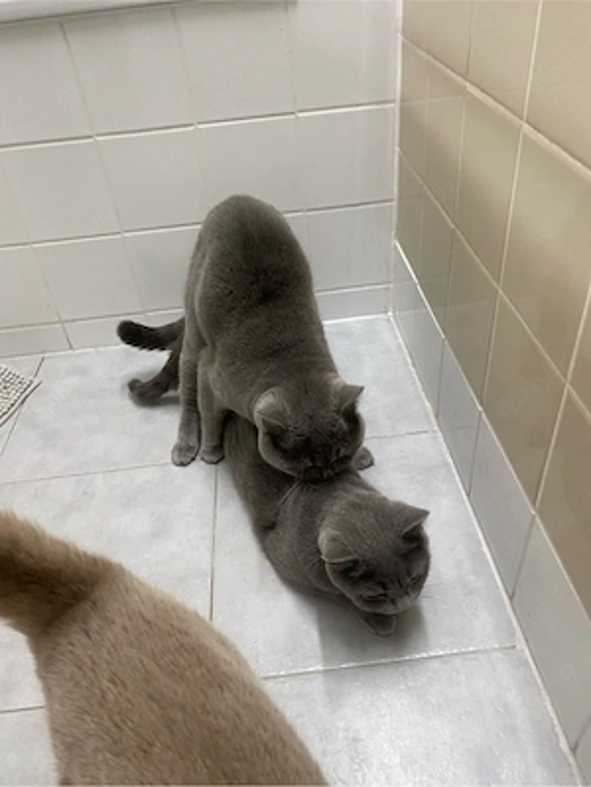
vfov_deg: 67.3
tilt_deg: -38.1
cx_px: 296
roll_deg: +5.5
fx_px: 592
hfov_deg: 53.1
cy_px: 394
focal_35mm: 26
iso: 200
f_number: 1.8
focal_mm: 4.25
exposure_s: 1/50
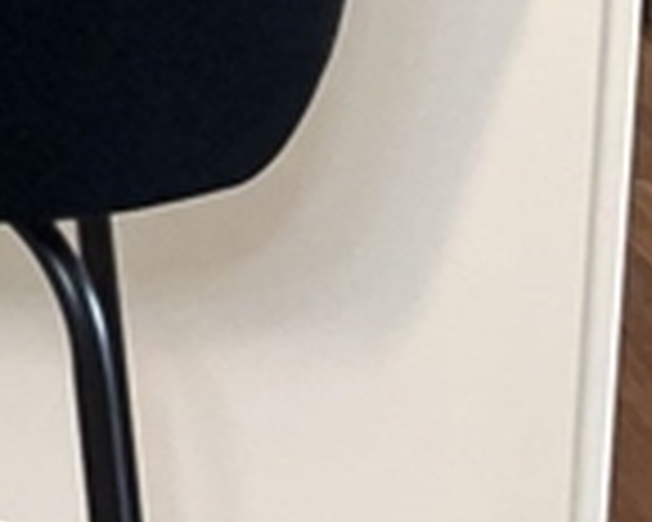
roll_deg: +0.4
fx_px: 3454
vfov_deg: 7.7
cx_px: -1493
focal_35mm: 179
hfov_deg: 8.5
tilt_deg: -5.9
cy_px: -976
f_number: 1.6
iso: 200
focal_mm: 5.1
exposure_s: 1/60
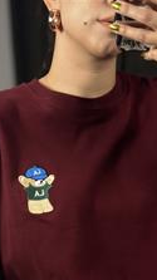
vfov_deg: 21.5
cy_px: 258
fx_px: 720
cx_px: 94
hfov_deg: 12.4
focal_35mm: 97
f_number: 1.78
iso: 200
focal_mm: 6.86
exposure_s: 1/100
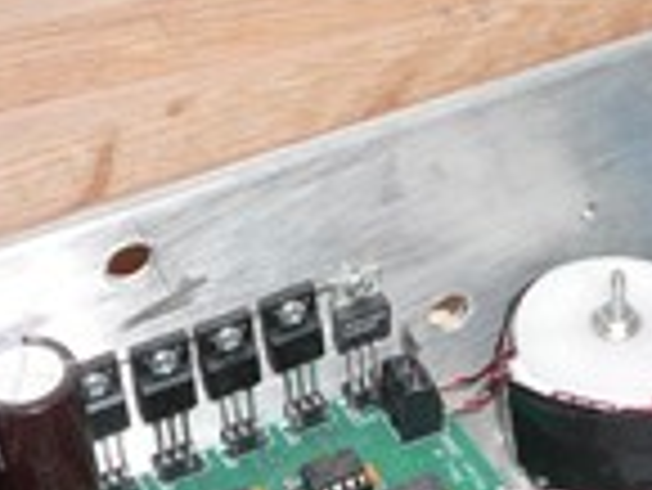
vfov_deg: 13.7
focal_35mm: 108
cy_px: 328
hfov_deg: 17.7
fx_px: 2036
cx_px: 670
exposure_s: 1/30
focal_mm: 5.2
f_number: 2.8
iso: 100
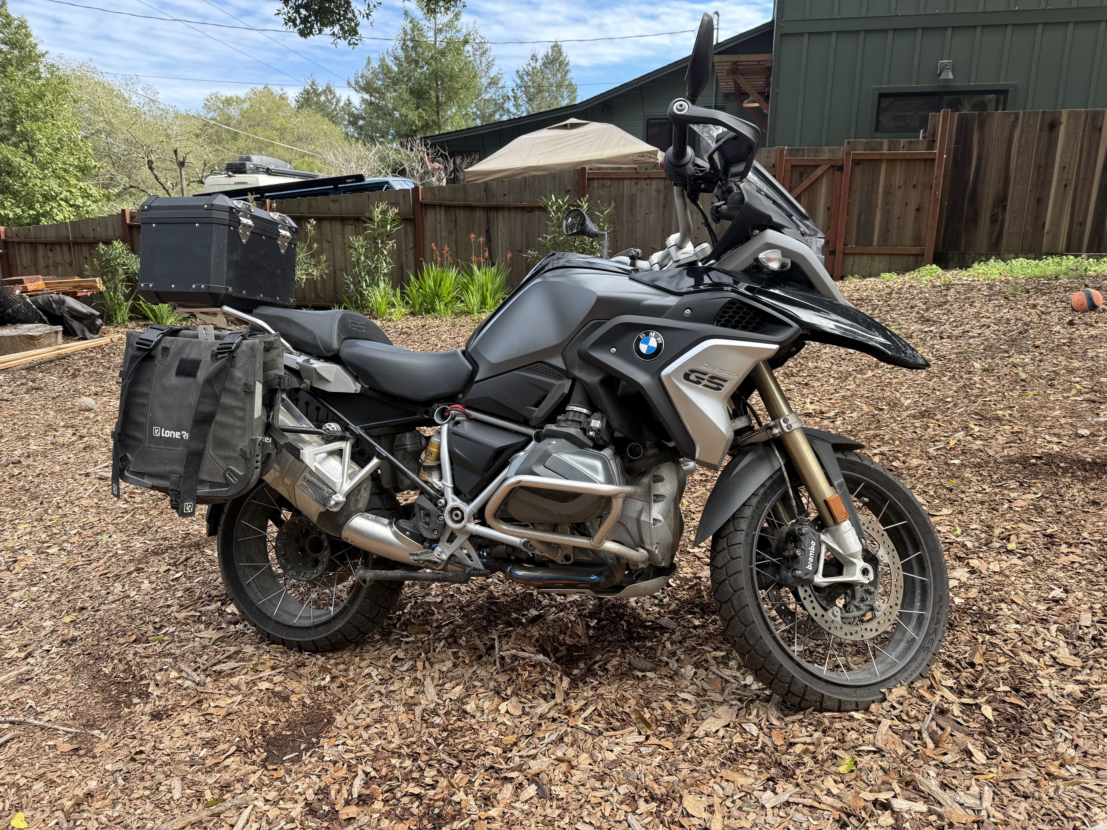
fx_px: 768
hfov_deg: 71.6
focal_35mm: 24
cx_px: 554
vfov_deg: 56.8
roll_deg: -0.5
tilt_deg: -13.3
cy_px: 415
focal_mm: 6.76
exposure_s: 1/617
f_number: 1.78
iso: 80
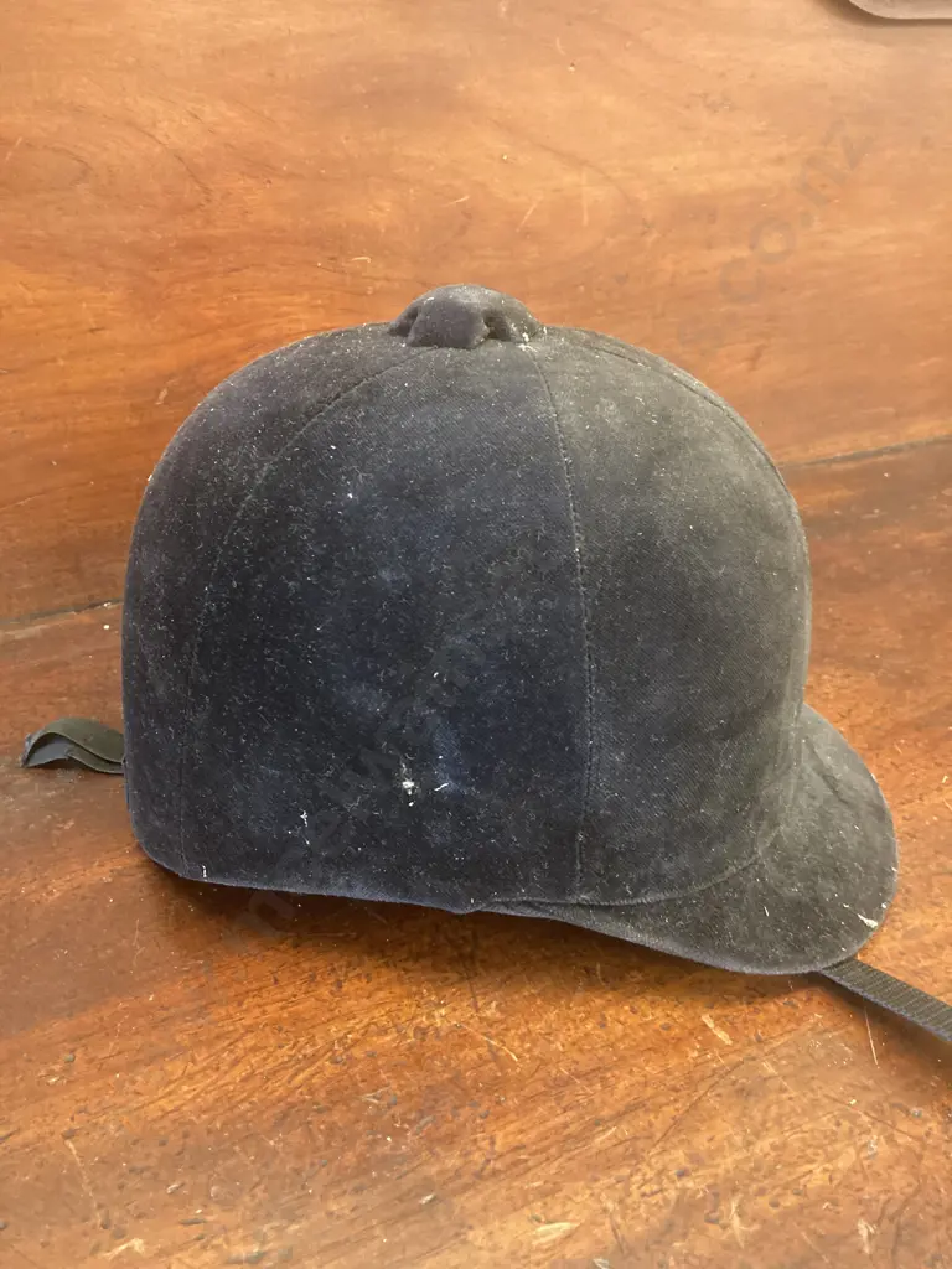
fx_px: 1027
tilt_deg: -29.2
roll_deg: +0.1
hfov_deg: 49.7
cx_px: 476
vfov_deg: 63.4
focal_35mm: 28
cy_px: 634
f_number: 1.8
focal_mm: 3.99
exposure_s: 1/25
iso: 400
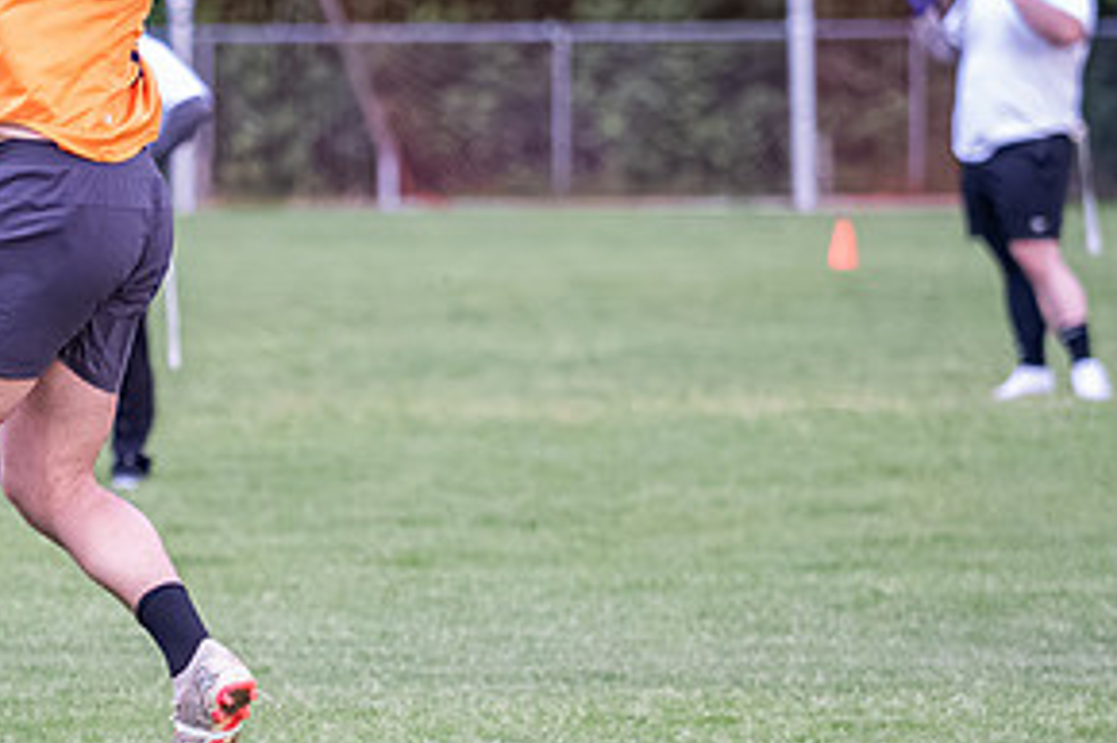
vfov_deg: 2.3
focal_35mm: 591
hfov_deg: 3.5
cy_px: 117
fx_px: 18326
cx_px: 300
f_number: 2.8
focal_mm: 142
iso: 3200
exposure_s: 1/1250
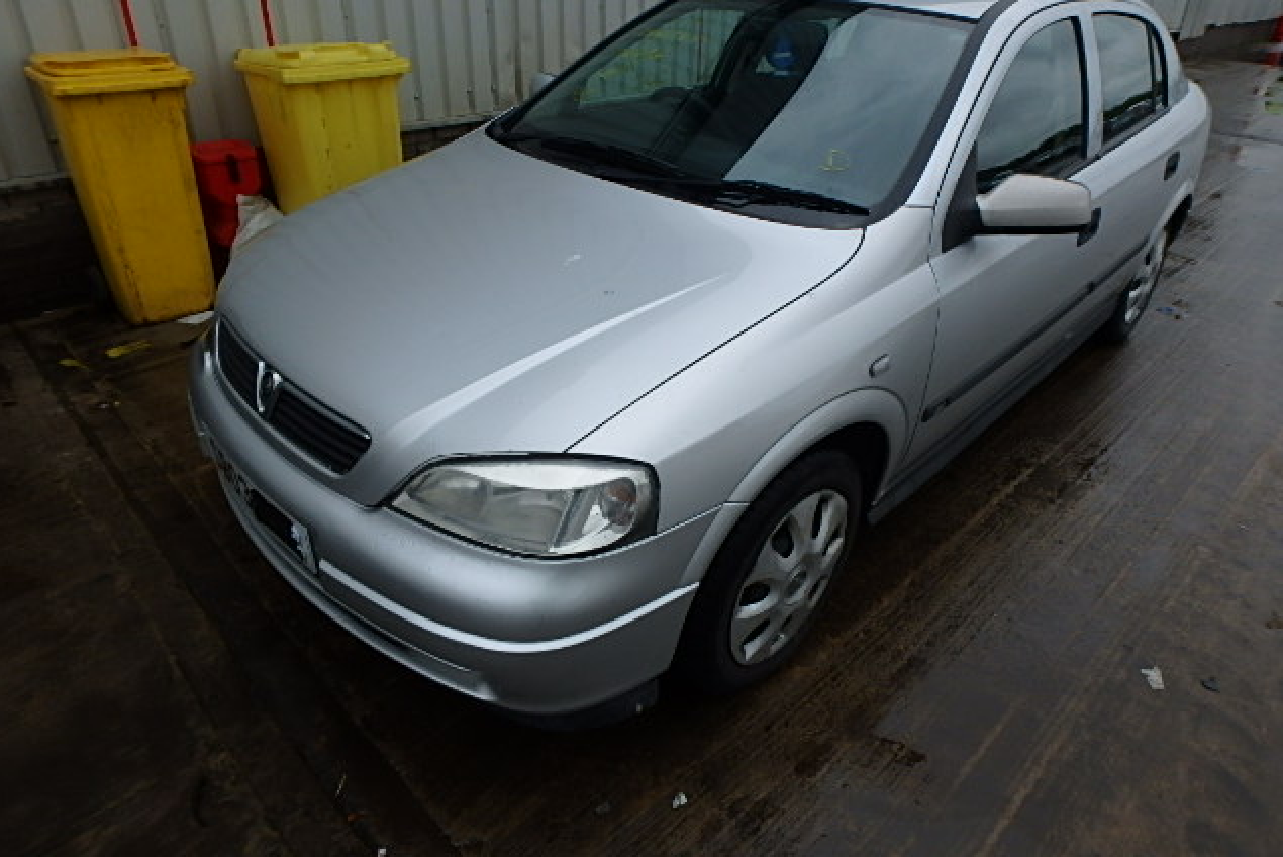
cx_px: 638
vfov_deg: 57.2
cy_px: 388
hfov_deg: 78.6
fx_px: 784
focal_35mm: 22
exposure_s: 1/800
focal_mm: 3.7
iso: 125
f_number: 3.5
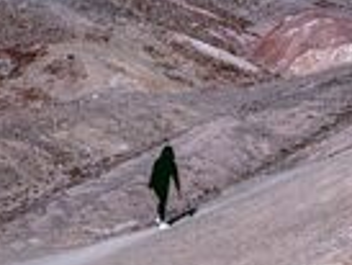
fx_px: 2952
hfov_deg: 6.8
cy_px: -18
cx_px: 295
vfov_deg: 5.1
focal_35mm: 290
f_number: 11
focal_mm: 90
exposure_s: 1/800
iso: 100
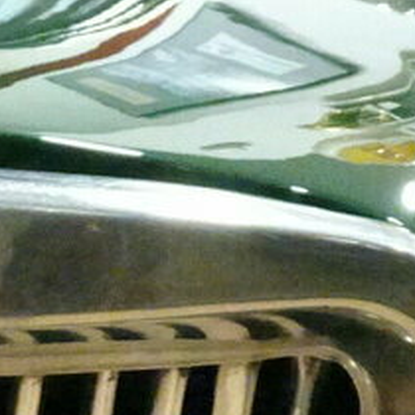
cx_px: -634
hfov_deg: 8.8
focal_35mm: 177
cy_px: 696
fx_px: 2401
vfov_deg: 9.5
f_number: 4
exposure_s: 1/25
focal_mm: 5.98
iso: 3200
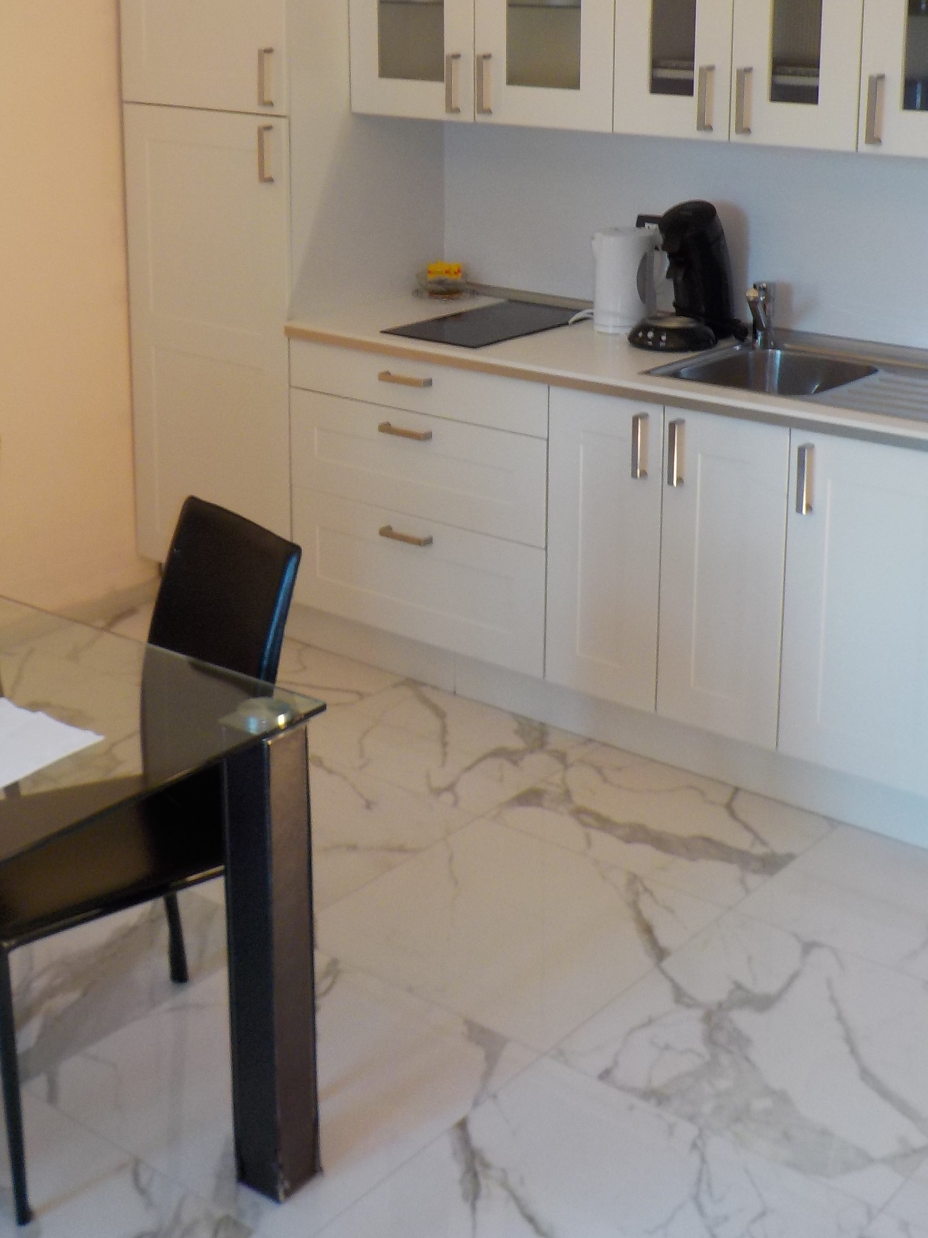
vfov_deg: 39.0
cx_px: 433
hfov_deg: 30.3
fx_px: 1716
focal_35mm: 48
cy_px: 371
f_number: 3.3
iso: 125
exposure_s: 1/50
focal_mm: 4.1
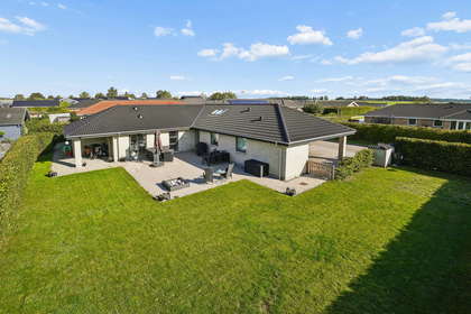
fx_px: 196
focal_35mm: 15
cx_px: 236
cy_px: 157
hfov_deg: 100.4
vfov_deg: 77.3
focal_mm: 10
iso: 200
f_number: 8
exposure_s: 1/800
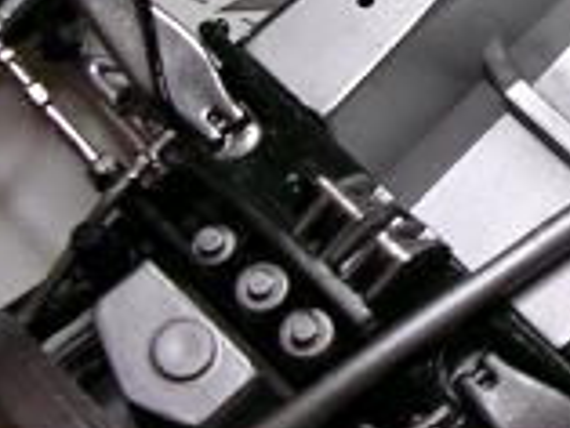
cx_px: 860
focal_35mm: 155
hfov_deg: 12.1
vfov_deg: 9.5
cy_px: -11
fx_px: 2554
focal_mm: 5.8
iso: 100
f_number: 2.8
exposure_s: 1/18.3
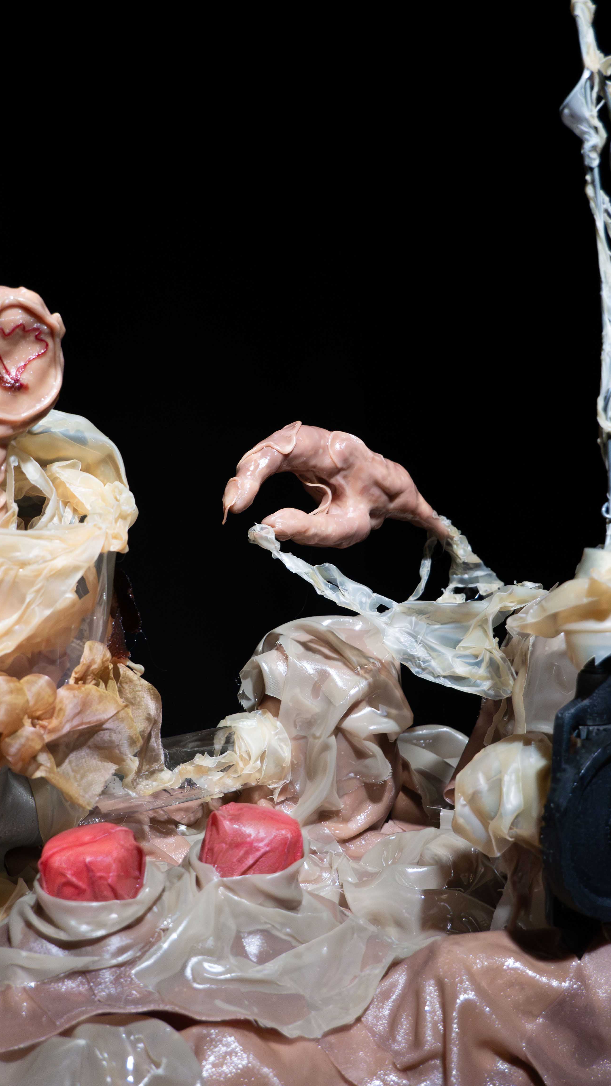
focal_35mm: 48
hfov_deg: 24.9
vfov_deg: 42.9
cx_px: 319
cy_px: 543
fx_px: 1382
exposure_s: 1/50
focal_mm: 22
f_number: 4.2
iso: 3200
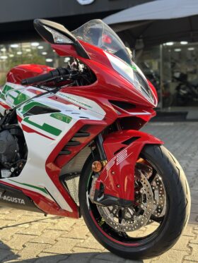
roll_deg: +1.6
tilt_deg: -5.2
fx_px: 366
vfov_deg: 39.6
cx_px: 99
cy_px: 132
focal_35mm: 48
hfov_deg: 30.3
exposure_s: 1/484
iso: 80
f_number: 1.78
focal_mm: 6.86
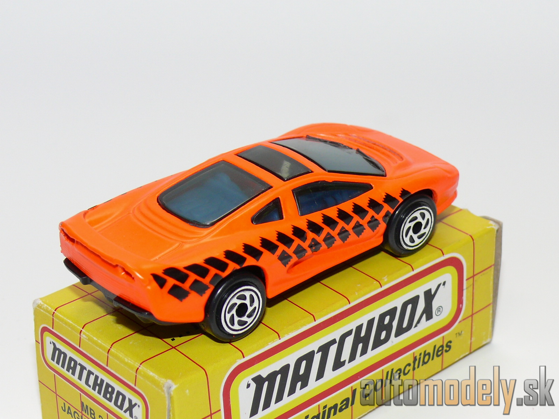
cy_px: 210
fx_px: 1647
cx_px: 280
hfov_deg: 19.3
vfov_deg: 14.5
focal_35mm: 102
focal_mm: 13.3
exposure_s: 1/30
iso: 100
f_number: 4
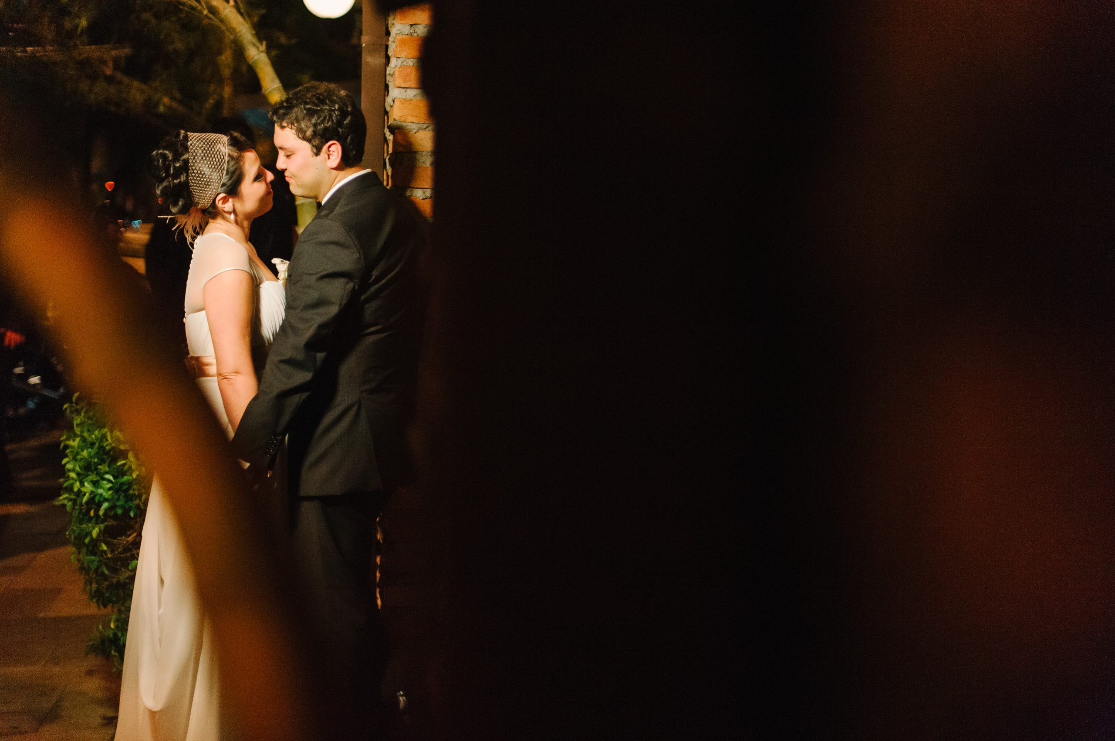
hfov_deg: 39.6
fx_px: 1547
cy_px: 370
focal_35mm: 50
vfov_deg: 27.0
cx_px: 558
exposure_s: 1/500
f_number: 1.8
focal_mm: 50
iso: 2500
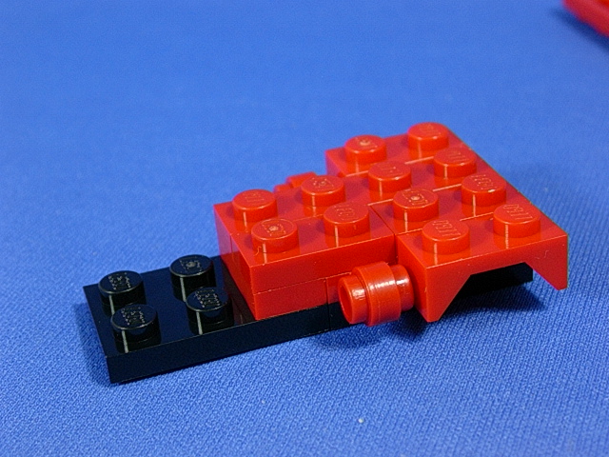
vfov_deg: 19.6
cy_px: 228
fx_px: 1319
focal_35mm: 75
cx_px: 304
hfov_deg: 26.0
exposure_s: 1/6.5
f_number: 3.8
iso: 70
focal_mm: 11.3
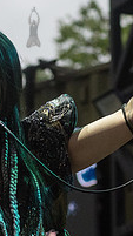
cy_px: 123
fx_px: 2327
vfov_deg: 5.8
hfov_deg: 3.3
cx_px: -13
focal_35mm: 371
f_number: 4.5
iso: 2500
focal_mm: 100
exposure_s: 1/1250
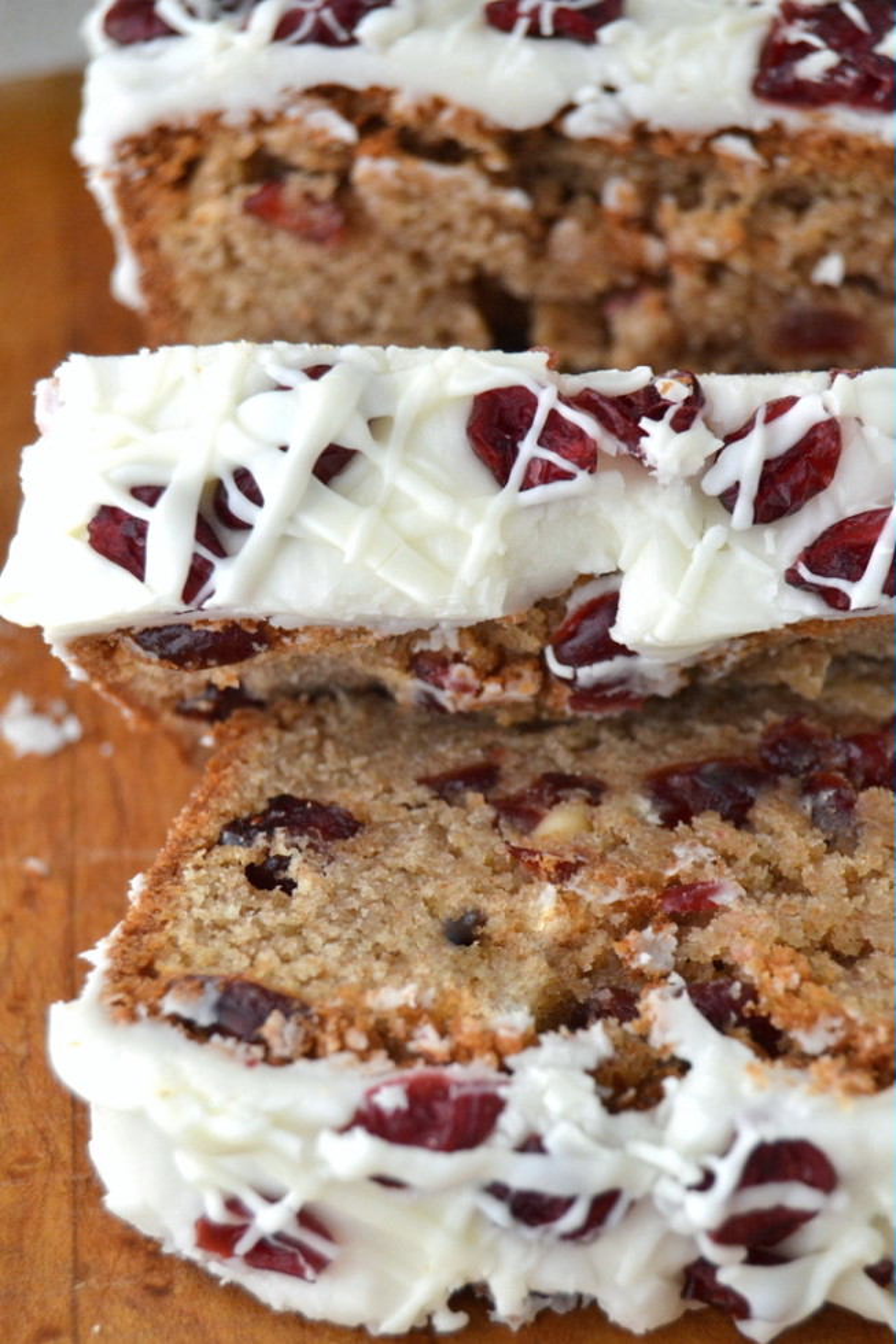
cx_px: 448
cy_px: 672
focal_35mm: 82
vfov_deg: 24.6
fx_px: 3081
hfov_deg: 16.5
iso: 900
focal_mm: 55
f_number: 5.6
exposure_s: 1/500
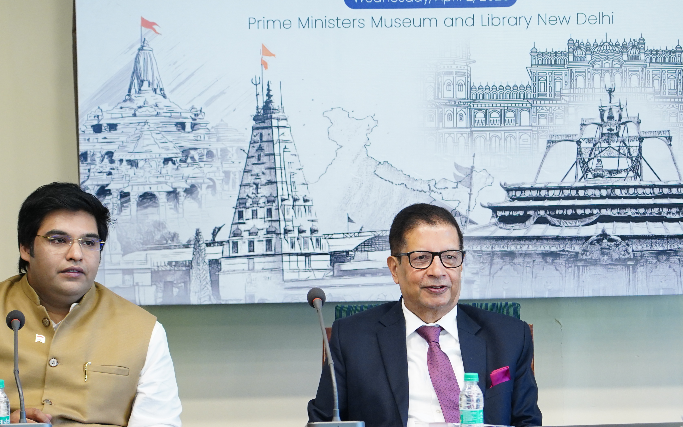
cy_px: 306
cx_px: 417
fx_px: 3034
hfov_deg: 12.8
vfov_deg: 8.0
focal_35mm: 163
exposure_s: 1/125
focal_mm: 101
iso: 1600
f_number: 4
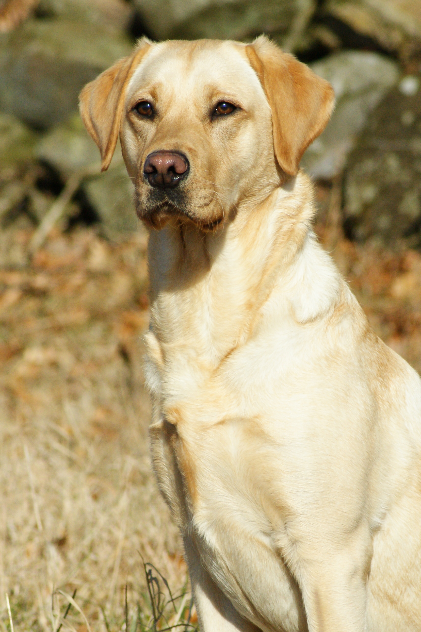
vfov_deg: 4.3
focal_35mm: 483
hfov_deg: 2.8
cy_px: 394
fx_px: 8474
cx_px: 282
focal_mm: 180
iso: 400
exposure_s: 1/1250
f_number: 9
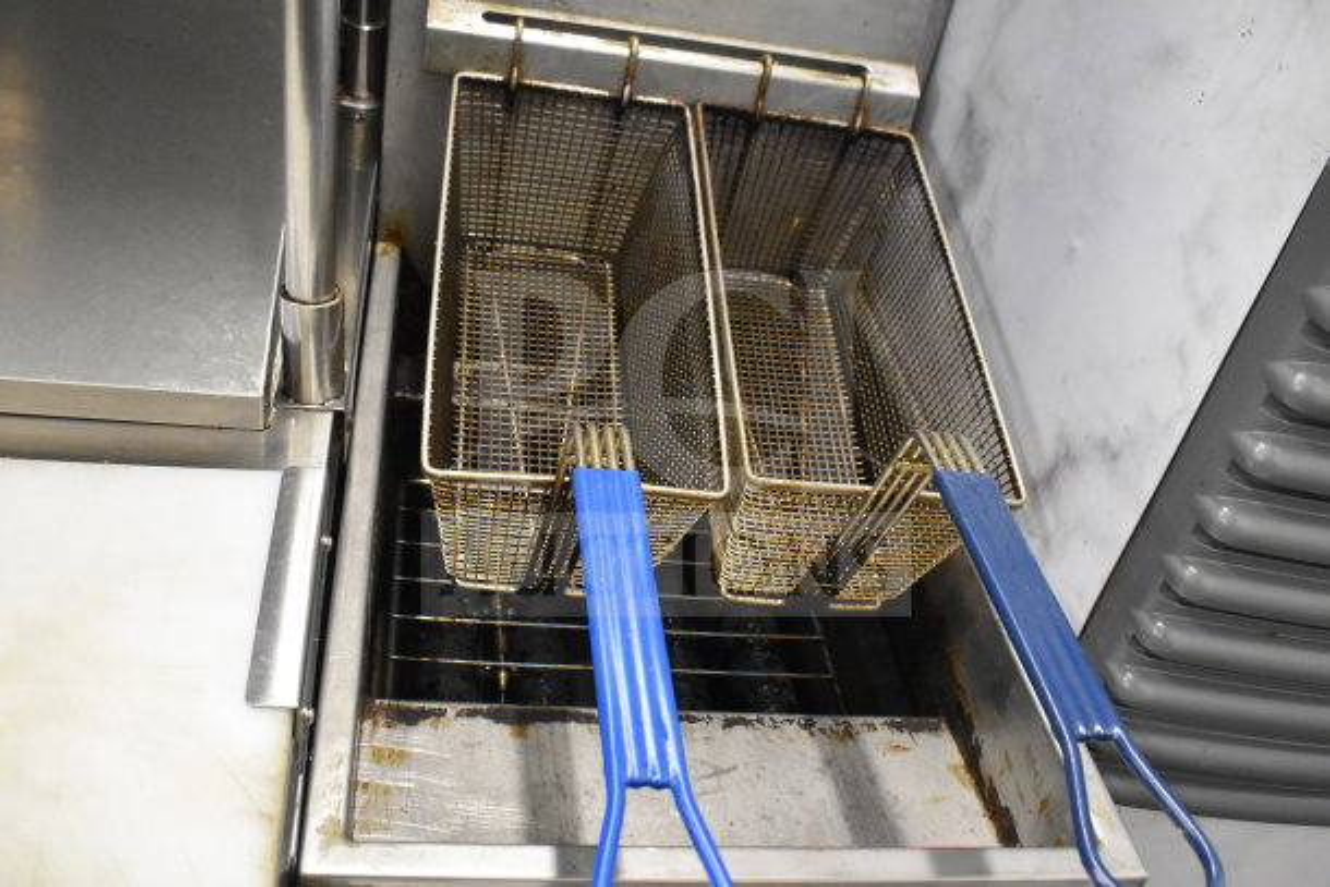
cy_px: 444
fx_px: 1219
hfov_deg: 57.2
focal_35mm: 33
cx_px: 665
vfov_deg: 40.0
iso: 6400
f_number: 5
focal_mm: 22
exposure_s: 1/100
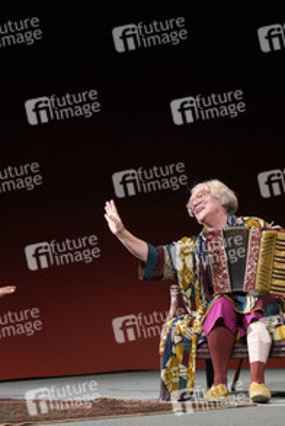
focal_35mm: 106
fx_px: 1256
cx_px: 24
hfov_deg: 12.8
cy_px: 217
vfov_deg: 19.3
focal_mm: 69
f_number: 5.6
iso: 1600
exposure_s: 1/200
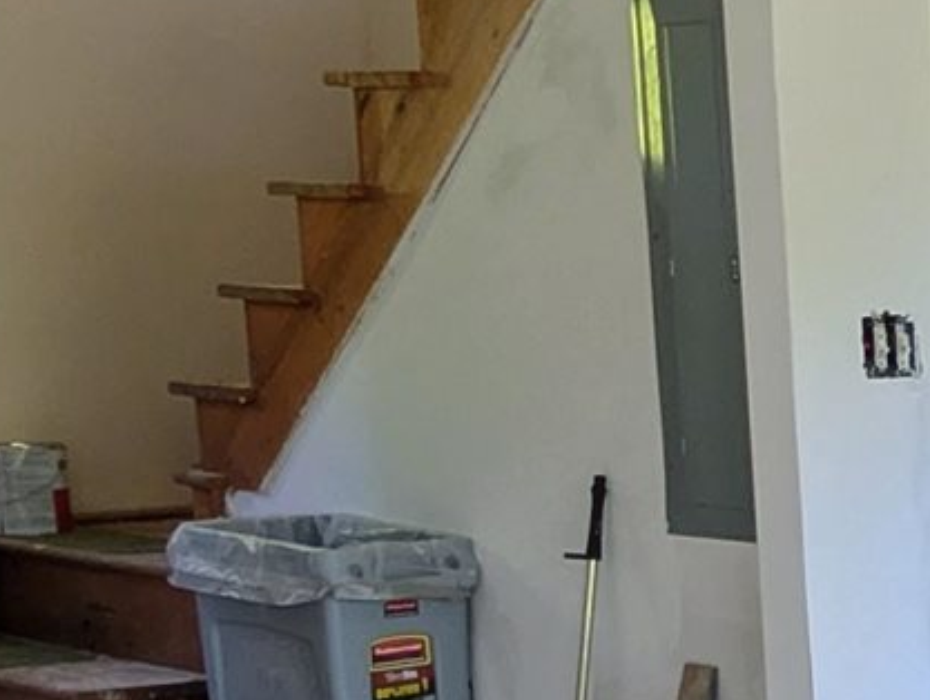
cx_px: 1956
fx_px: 2368
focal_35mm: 88
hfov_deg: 16.1
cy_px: 653
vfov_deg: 16.6
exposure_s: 1/29.6
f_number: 1.7
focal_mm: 2.02
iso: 57
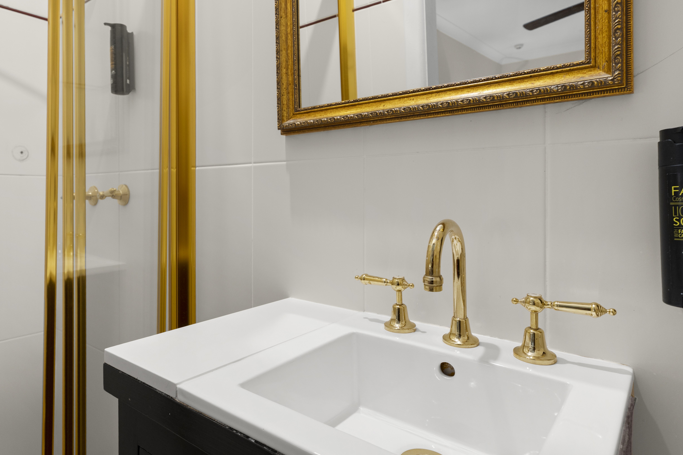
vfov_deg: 54.4
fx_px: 436
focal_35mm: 23
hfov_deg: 75.7
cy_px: 165
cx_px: 293
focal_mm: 16
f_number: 6.3
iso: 400
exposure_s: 1/3
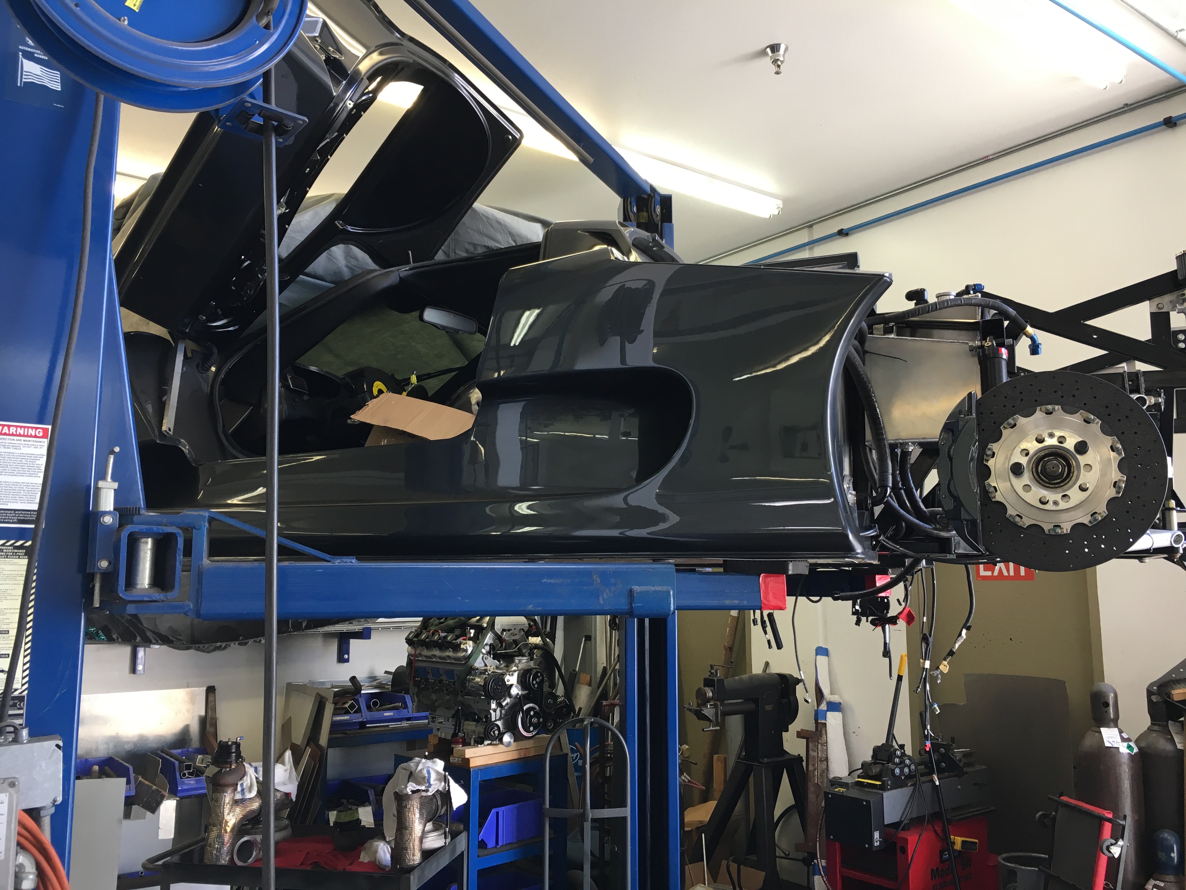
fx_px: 994
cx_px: 593
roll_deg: +0.7
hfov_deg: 61.7
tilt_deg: +8.5
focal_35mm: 29
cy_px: 445
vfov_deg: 48.2
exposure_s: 1/40
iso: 32
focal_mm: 4.15
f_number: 2.2
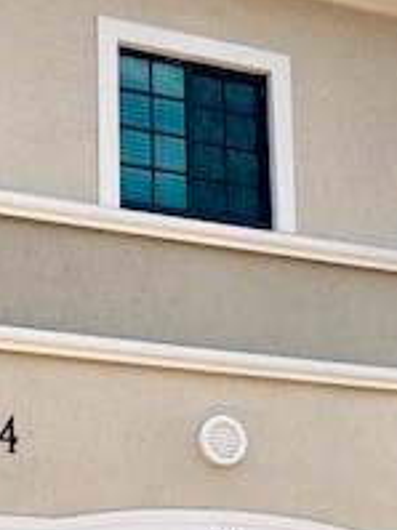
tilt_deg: +9.1
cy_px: 549
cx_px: 141
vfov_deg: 20.9
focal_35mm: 90
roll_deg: +1.4
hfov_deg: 16.4
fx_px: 1378
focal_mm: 3.99
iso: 20
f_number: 1.8
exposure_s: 1/1600
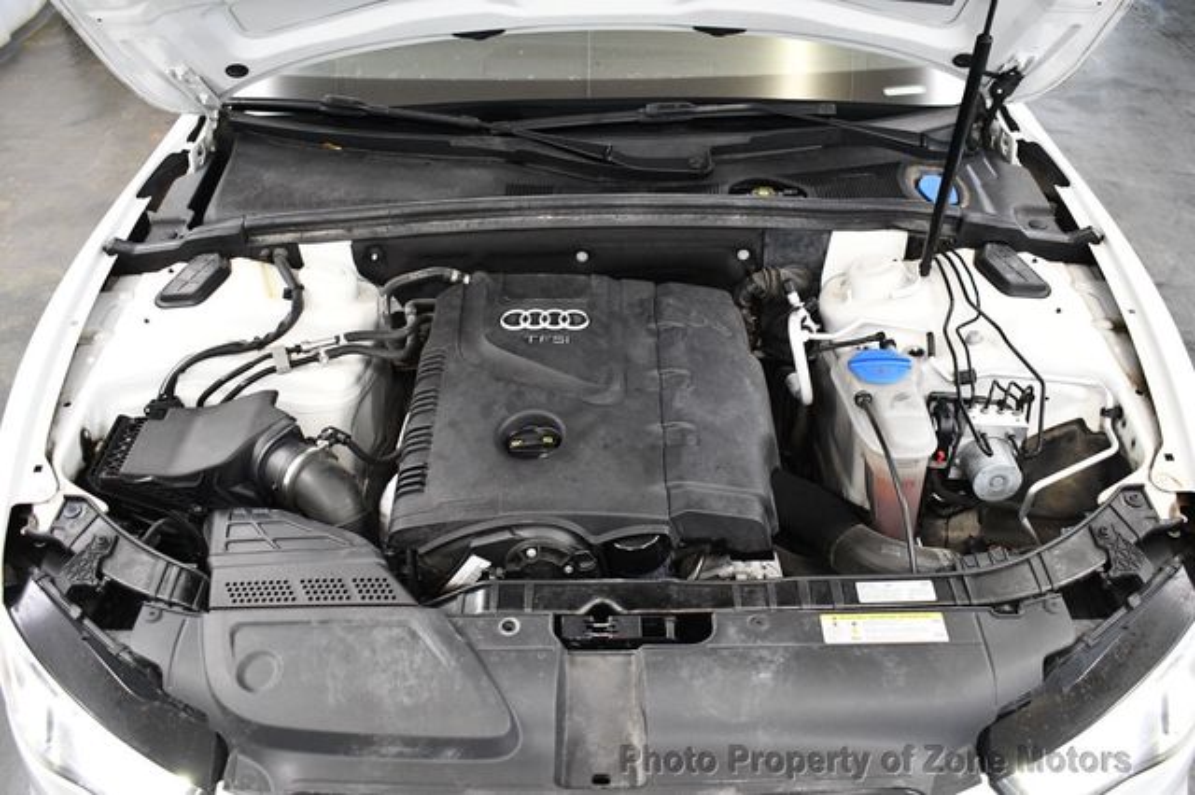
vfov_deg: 39.9
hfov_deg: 57.2
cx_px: 598
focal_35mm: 33
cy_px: 398
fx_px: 1095
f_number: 3.8
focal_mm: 22
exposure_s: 1/125
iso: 3200
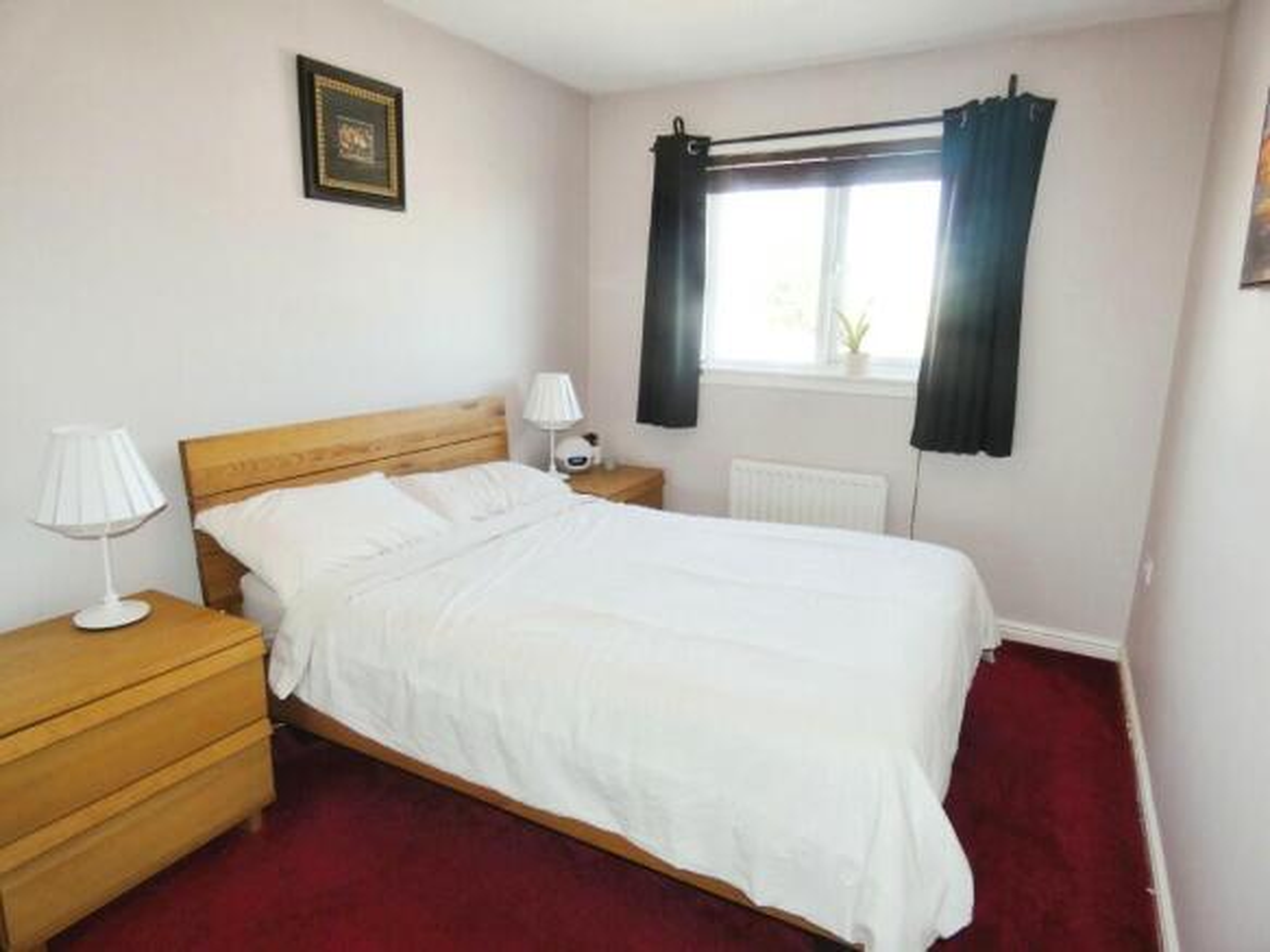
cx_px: 635
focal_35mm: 20
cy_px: 476
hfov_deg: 81.8
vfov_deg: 66.0
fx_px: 734
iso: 125
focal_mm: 3.6
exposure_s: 1/60
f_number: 2.8
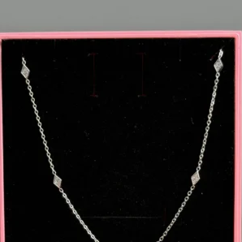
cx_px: 121
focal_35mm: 57
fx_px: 451
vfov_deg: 30.0
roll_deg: +1.2
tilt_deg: -19.4
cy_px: 143
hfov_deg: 30.0
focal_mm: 6.76
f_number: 1.78
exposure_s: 1/157
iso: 50
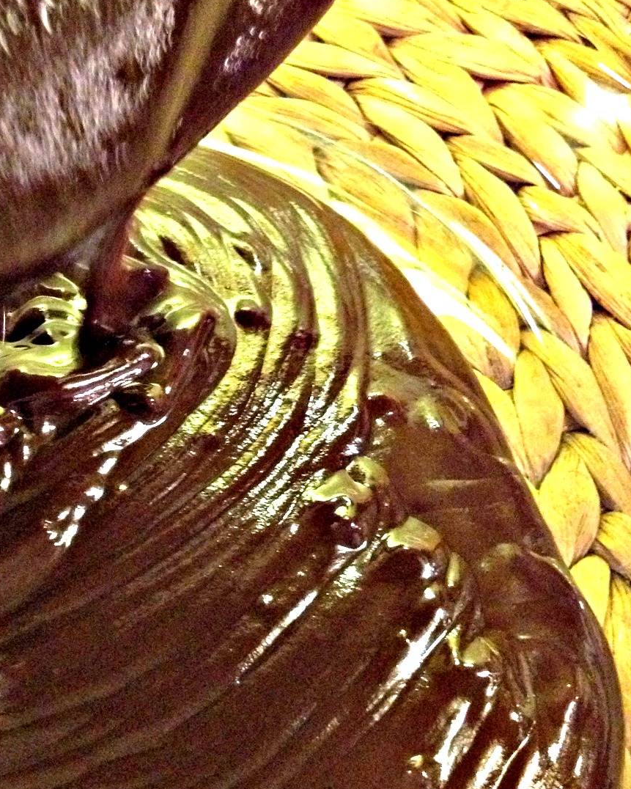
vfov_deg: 29.1
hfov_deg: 23.1
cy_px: 425
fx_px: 1517
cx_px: 114
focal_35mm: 65
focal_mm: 4.28
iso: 640
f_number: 2.4
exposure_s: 1/15
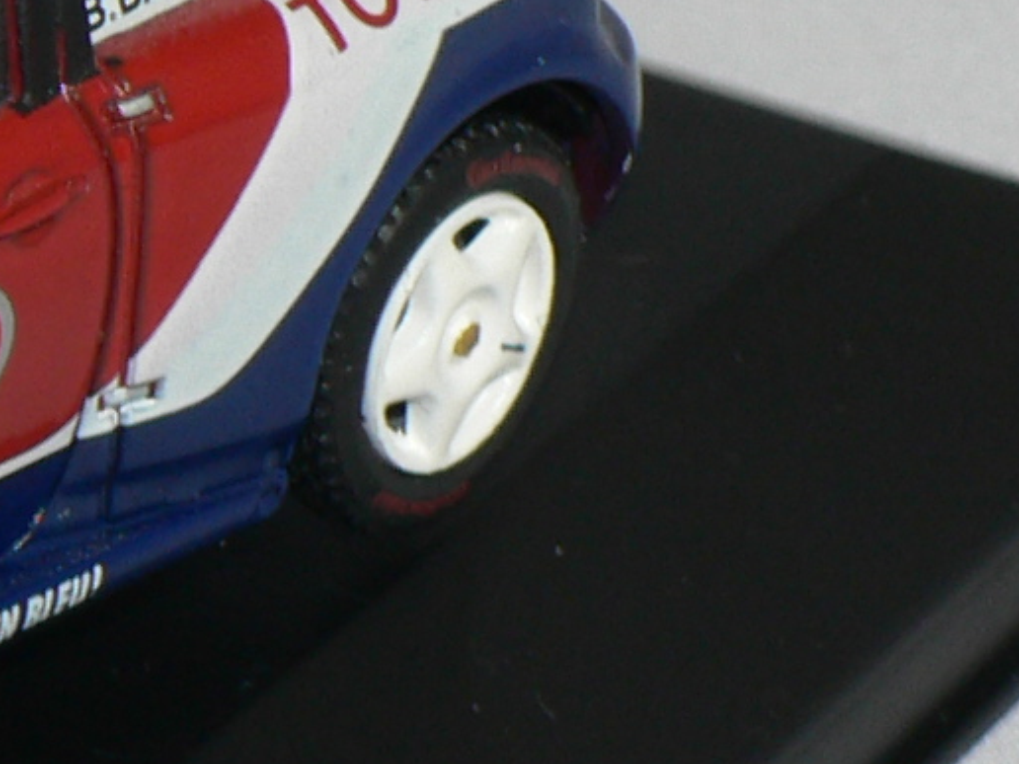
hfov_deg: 4.8
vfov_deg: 3.7
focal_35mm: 407
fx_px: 11981
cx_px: -1088
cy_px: 332
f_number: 4
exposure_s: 1/60
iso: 80
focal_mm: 13.7
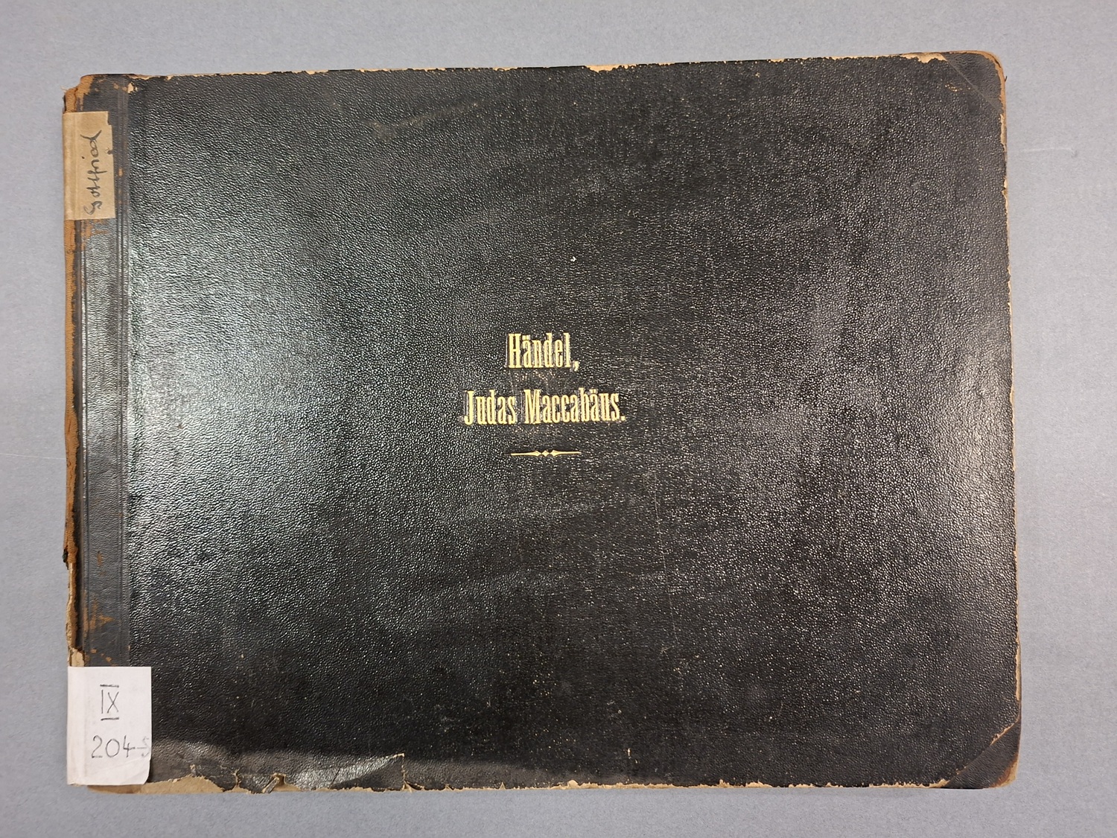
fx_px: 742
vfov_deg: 58.9
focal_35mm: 23
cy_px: 419
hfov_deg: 73.9
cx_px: 558
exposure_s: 1/25
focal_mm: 5.54
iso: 500
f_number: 1.8
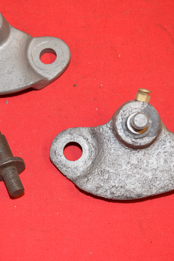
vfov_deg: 27.7
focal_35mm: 73
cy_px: 130
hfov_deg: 18.6
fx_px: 529
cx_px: 52
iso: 640
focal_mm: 28
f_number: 5
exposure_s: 1/100
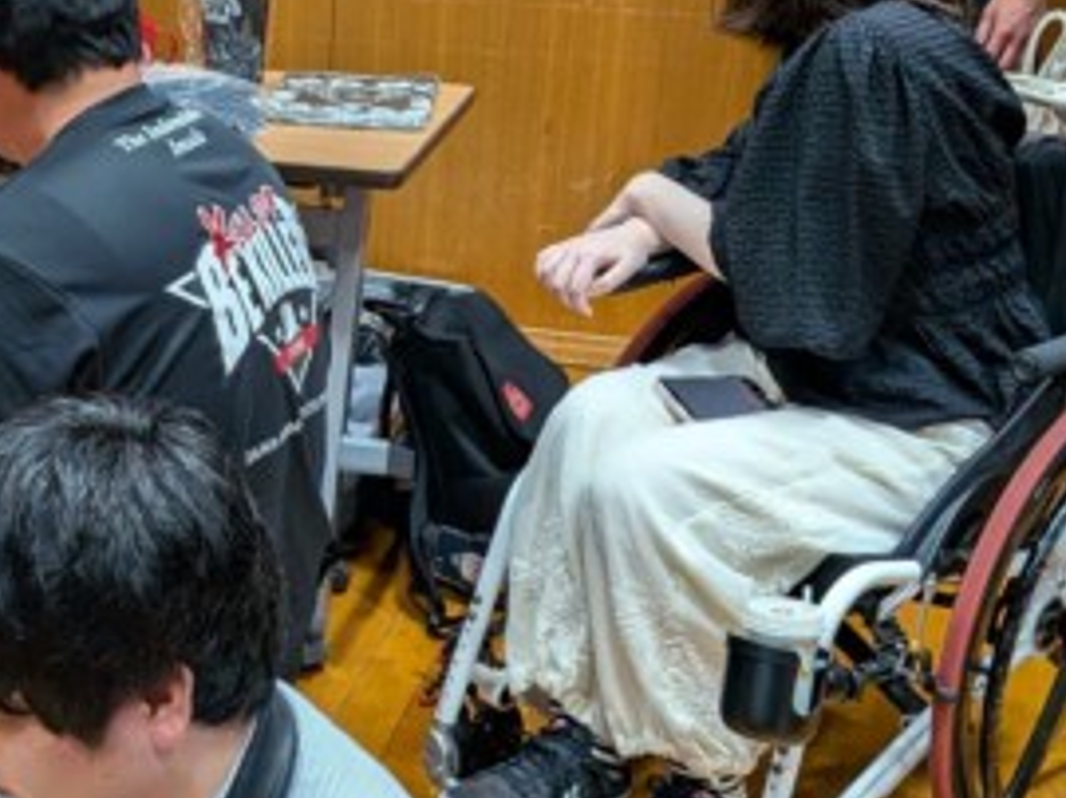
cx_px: 109
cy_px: 271
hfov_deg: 27.2
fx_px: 2123
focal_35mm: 69
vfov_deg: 21.2
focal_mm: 4.53
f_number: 1.7
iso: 229
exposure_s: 1/60
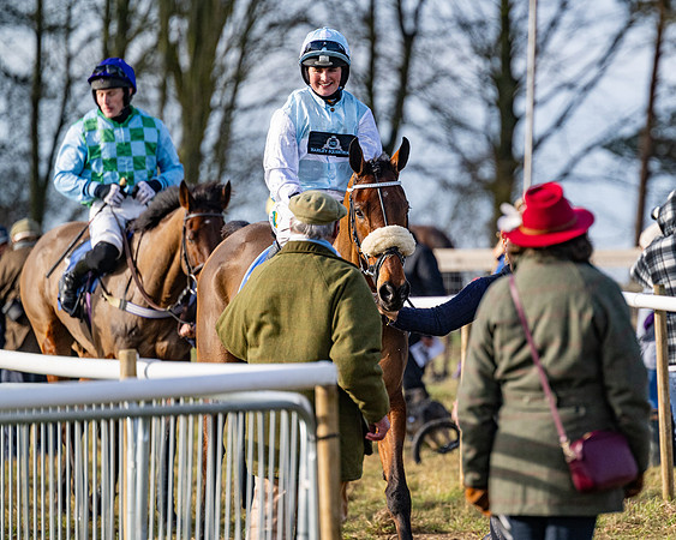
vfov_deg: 4.7
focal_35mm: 332
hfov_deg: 5.8
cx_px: 458
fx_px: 6645
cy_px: 249
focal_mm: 260
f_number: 4
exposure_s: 1/5000
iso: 800
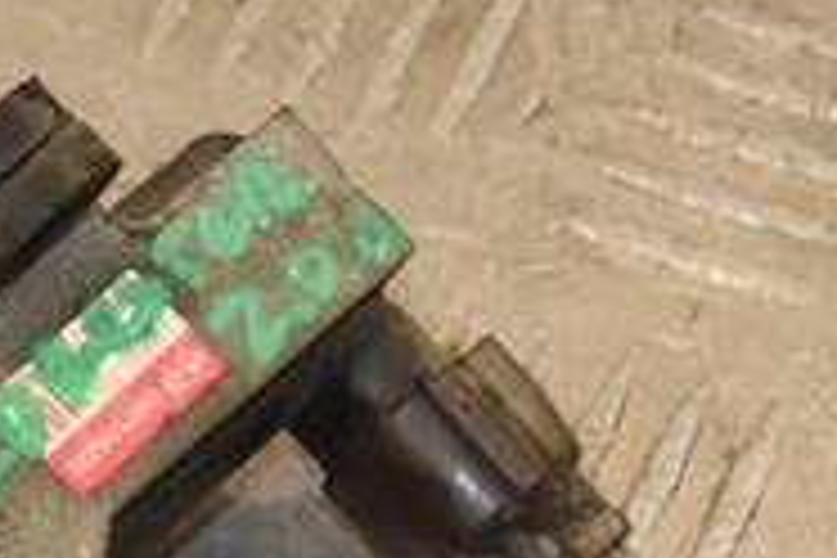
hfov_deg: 6.1
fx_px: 7881
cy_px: 562
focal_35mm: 339
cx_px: 176
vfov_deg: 4.0
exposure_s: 1/200
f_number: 8
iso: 800
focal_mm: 70
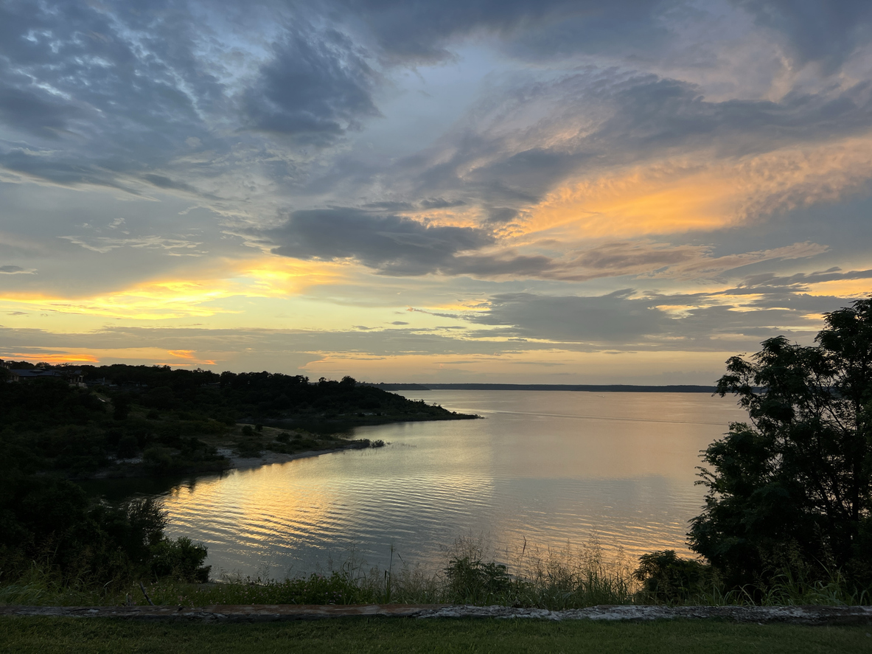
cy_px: 327
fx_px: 655
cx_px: 436
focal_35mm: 26
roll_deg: -0.4
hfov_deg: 67.3
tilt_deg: +4.7
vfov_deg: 53.1
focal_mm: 5.7
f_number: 1.5
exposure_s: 1/121
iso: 40
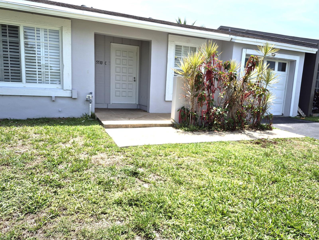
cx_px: 160
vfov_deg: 58.9
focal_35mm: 23
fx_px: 212
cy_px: 120
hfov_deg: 73.9
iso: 25
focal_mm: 5.4
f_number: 1.8
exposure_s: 1/1960
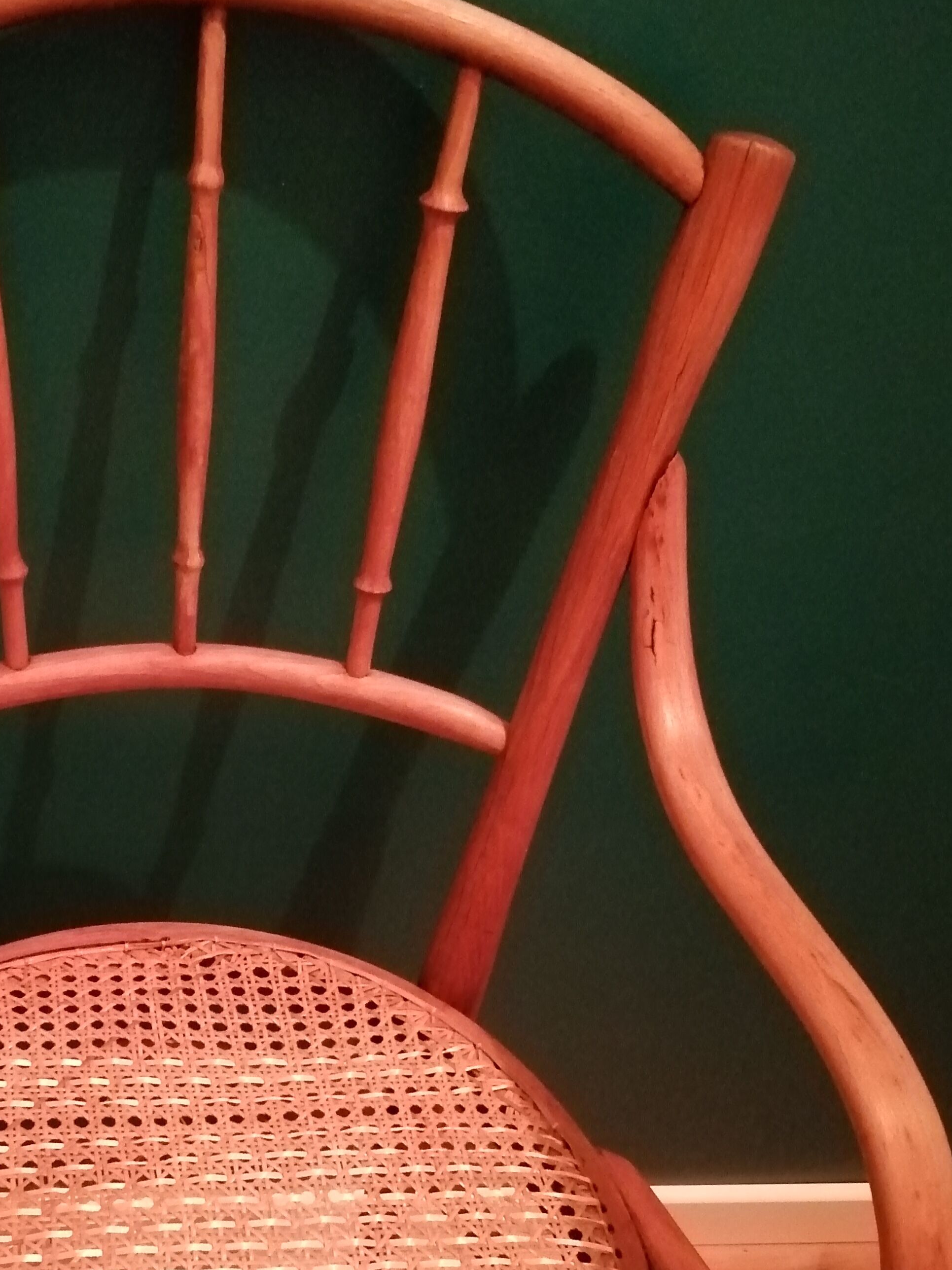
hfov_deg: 33.6
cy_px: 911
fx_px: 1540
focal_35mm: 42
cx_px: 221
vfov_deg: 43.7
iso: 1600
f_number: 1.8
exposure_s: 1/12.5
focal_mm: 3.46
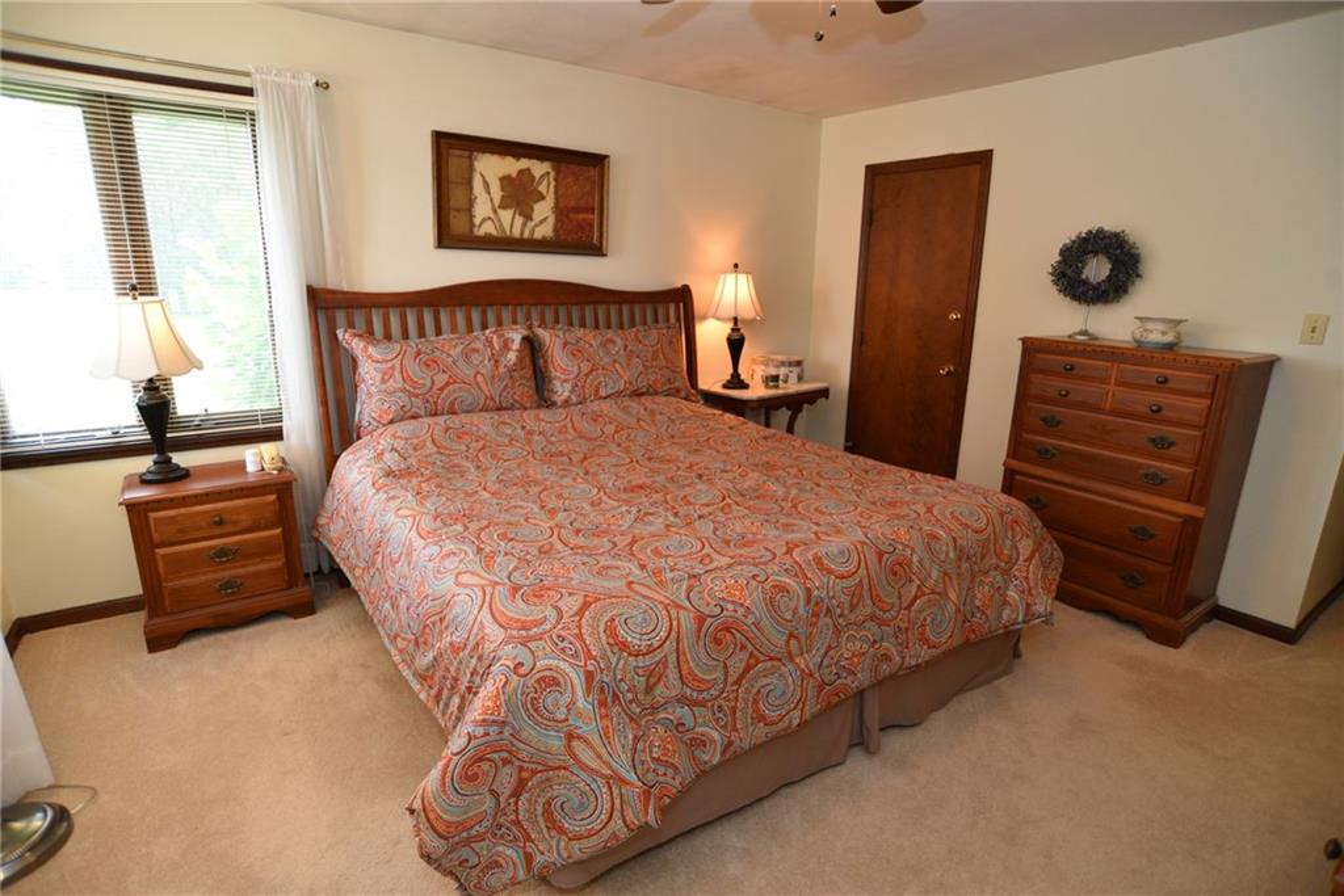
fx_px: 672
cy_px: 448
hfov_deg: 90.0
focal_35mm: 18
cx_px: 672
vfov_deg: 67.4
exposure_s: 1/100
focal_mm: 18
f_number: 5
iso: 800
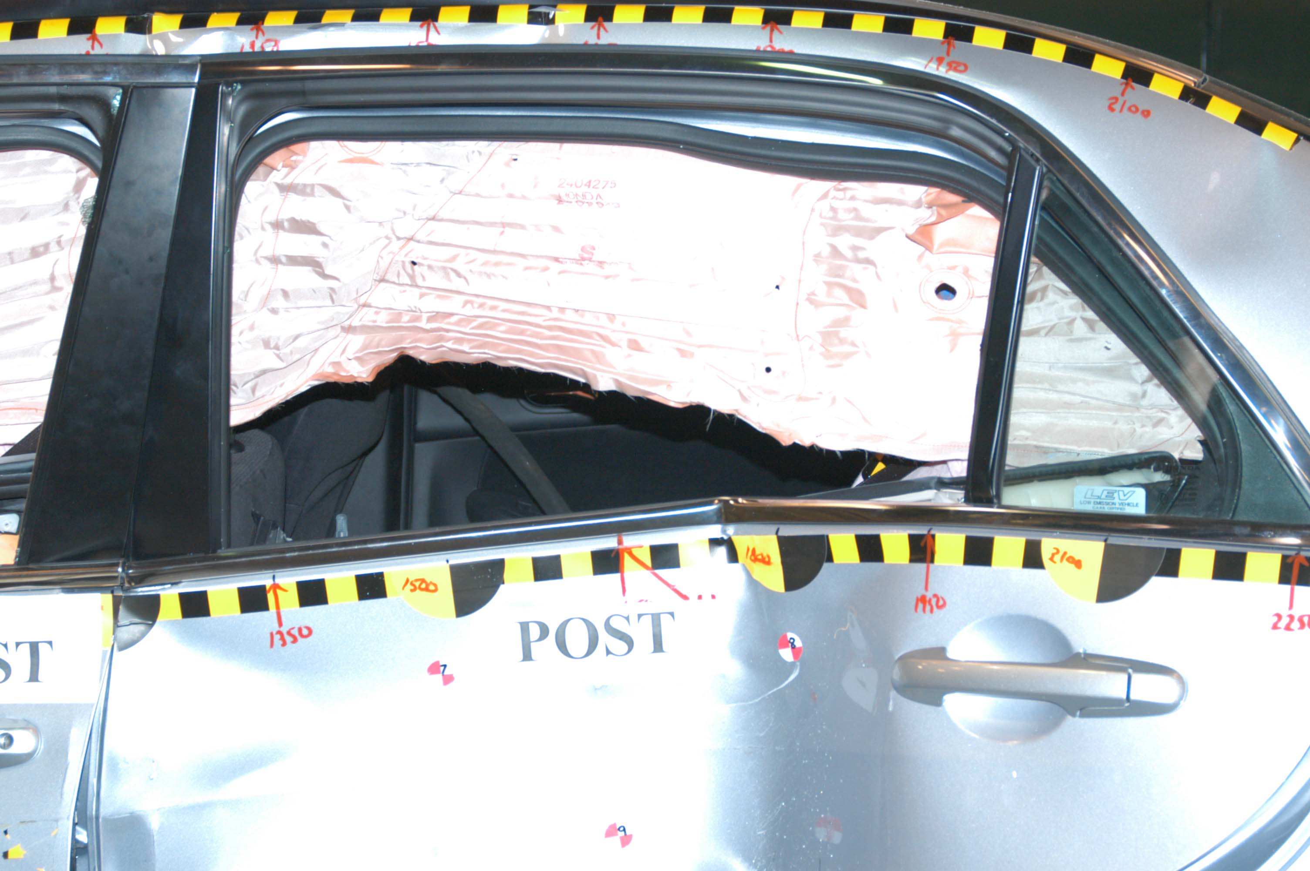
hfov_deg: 27.0
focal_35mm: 75
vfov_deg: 18.1
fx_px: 2727
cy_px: 436
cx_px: 655
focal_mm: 50
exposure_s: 1/60
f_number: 5.6
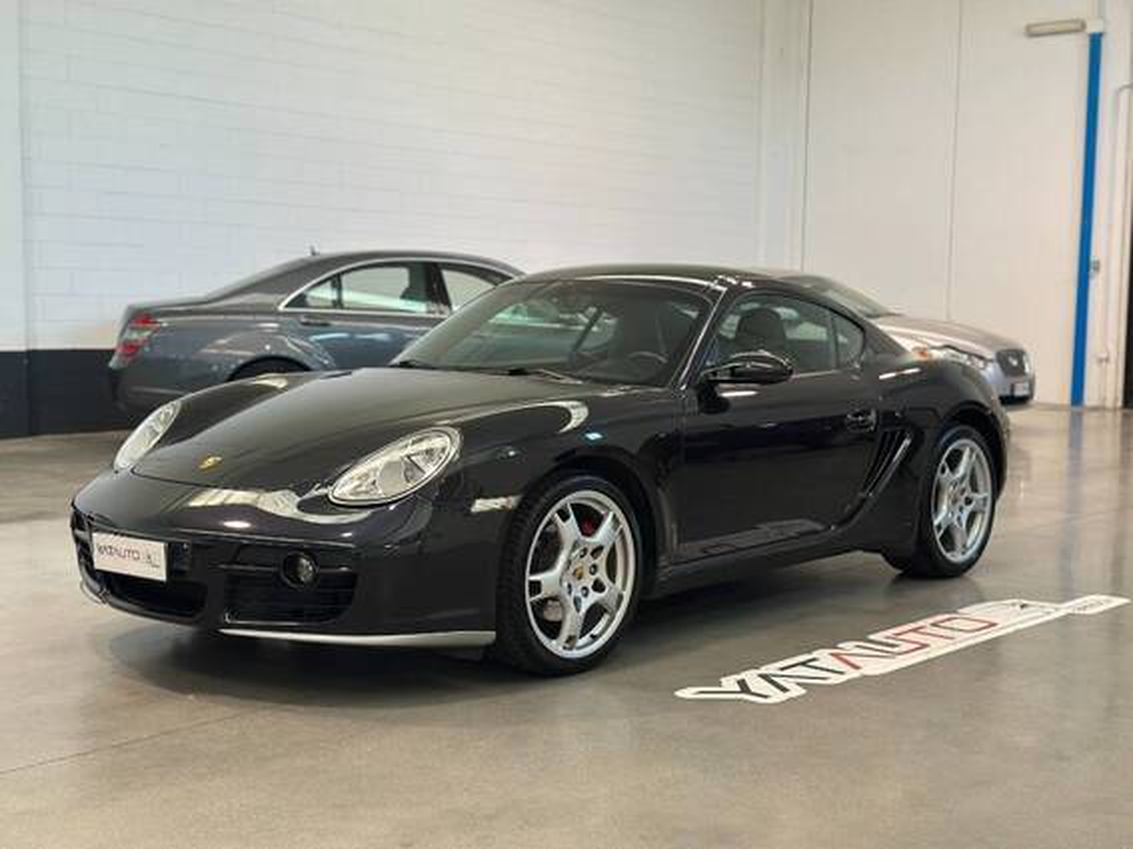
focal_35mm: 48
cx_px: 566
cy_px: 424
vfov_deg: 30.3
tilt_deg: -5.4
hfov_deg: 39.7
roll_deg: -0.7
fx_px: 1571
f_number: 1.78
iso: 100
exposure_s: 1/50
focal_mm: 6.86
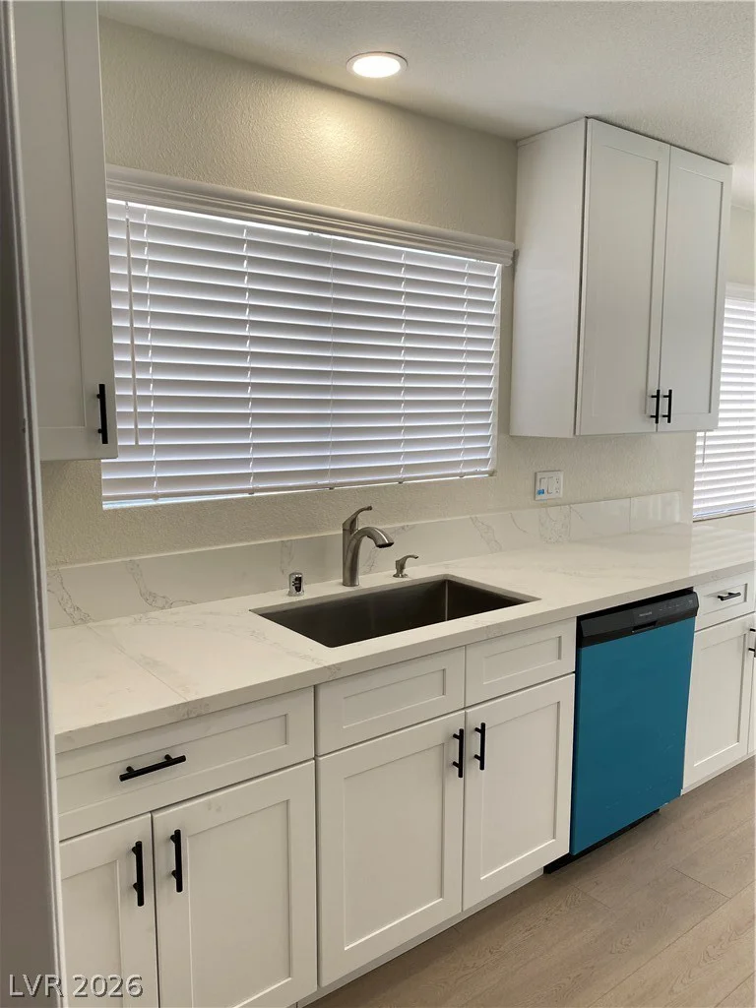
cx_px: 378
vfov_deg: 67.3
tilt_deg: -7.2
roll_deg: +0.1
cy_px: 504
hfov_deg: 53.1
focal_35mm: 26
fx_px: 757
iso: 40
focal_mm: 4.25
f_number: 1.8
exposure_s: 1/120
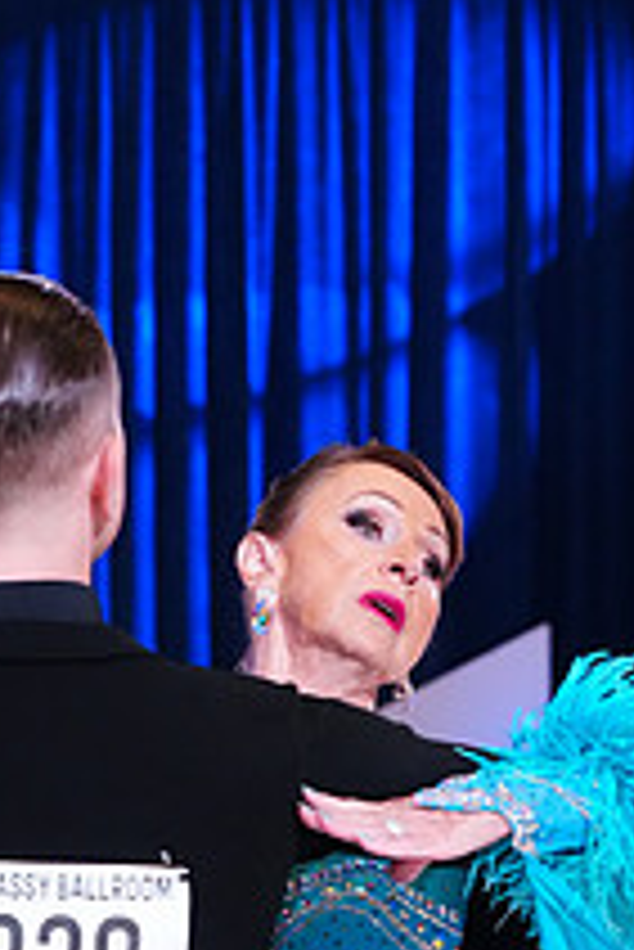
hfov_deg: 6.8
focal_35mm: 203
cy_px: 1292
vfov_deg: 9.9
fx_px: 5353
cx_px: 151
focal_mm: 74
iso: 4000
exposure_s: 1/250
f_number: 5.6
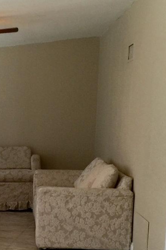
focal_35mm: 91
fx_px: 629
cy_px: 207
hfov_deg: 14.5
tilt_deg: -7.1
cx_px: -42
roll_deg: -1.2
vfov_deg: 22.0
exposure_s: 1/40
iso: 32
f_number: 2.2
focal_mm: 4.15
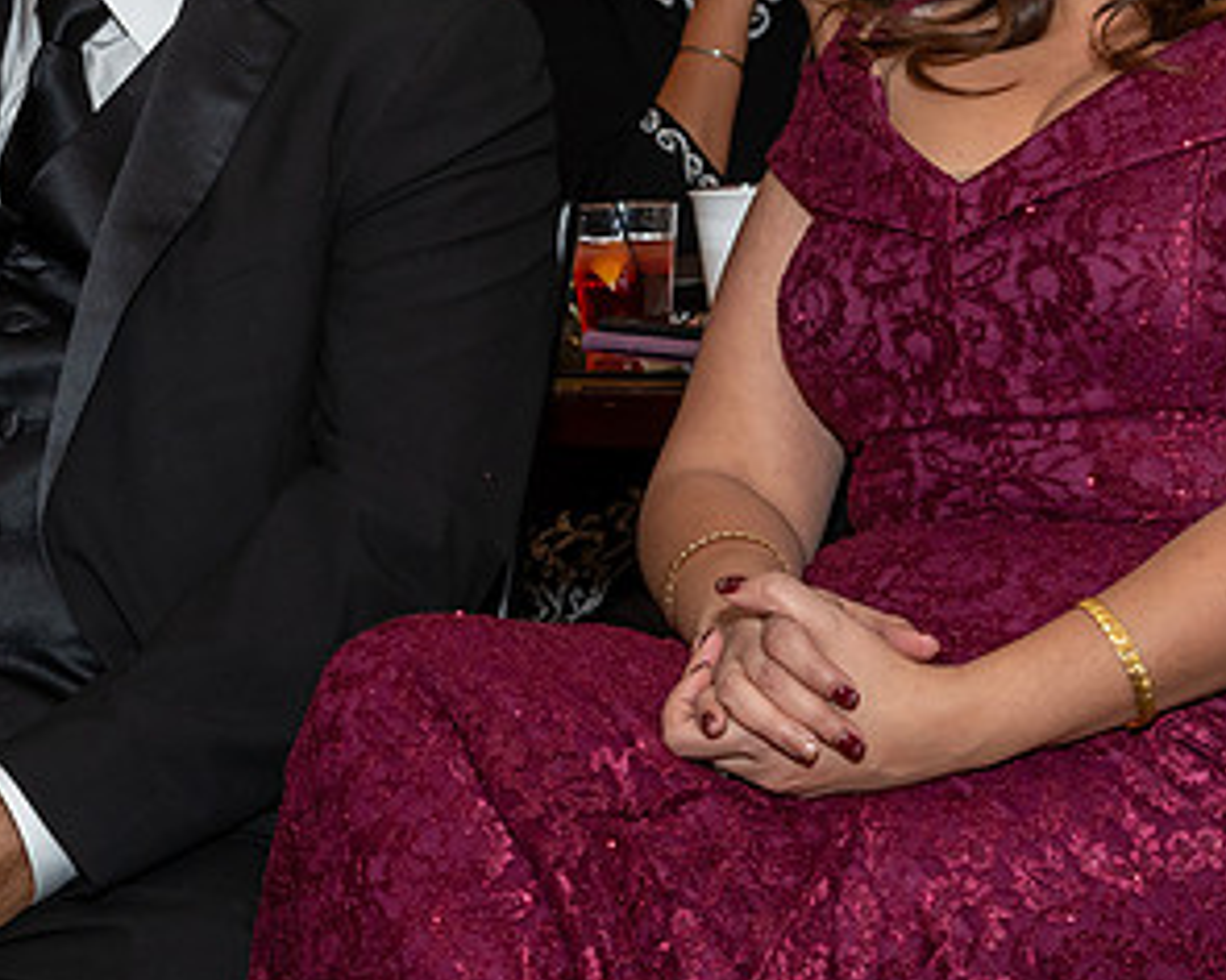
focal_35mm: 129
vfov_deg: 11.9
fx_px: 4681
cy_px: 163
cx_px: 525
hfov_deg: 14.9
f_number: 6.3
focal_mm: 38
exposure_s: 1/250
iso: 500
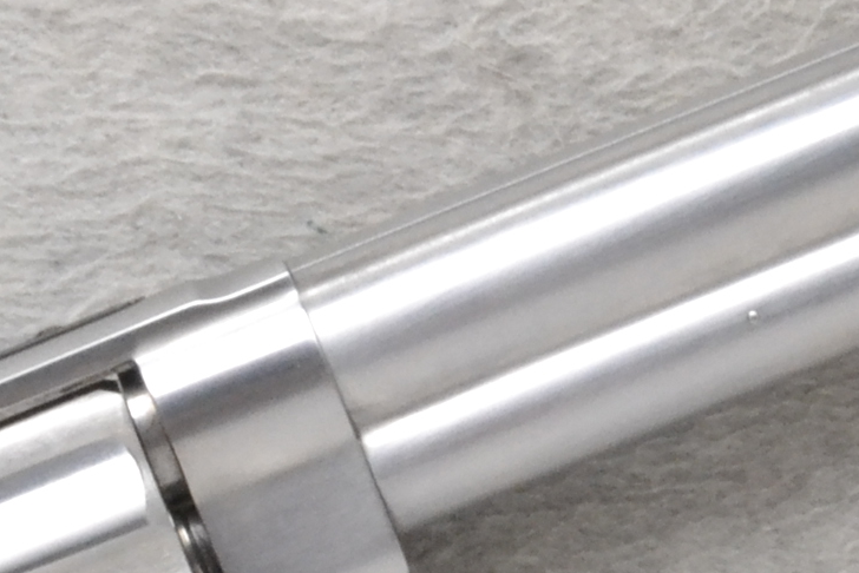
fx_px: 4926
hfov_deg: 10.0
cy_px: 816
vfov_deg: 6.6
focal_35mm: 206
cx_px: 599
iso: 3200
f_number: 20
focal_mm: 29
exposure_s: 1/160
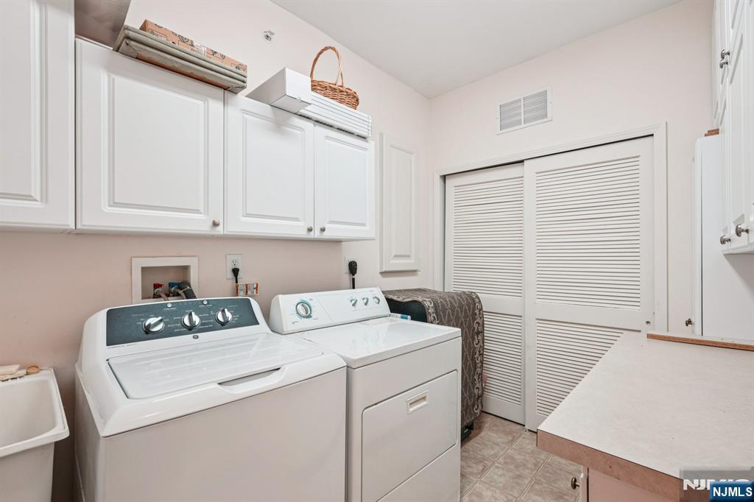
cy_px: 251
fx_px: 335
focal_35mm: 16
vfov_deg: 73.7
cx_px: 377
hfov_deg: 96.8
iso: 400
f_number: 9
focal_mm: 16
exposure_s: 1/15
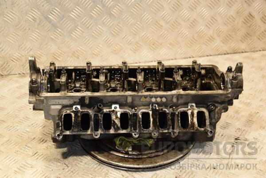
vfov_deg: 22.6
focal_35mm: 60
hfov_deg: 33.4
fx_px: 443
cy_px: 89
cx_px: 133
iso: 800
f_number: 4.8
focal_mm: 40
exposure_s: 1/125
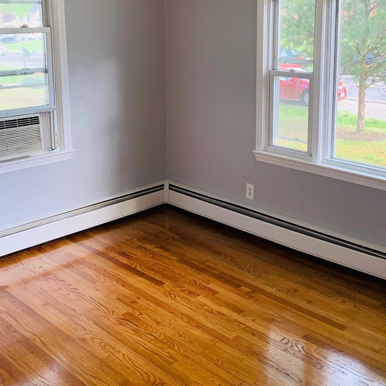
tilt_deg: -9.2
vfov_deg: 38.7
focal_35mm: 43
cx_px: 243
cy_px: 125
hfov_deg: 38.9
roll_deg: +0.6
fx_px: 542
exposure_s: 1/60
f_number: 1.8
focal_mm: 4.25
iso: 100
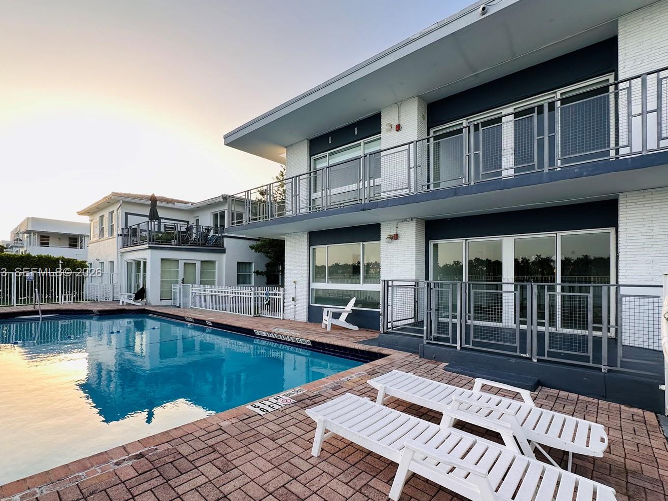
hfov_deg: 91.0
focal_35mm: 17
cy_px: 273
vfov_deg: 74.5
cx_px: 350
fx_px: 328
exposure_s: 1/278
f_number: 2.2
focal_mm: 2.22
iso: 40
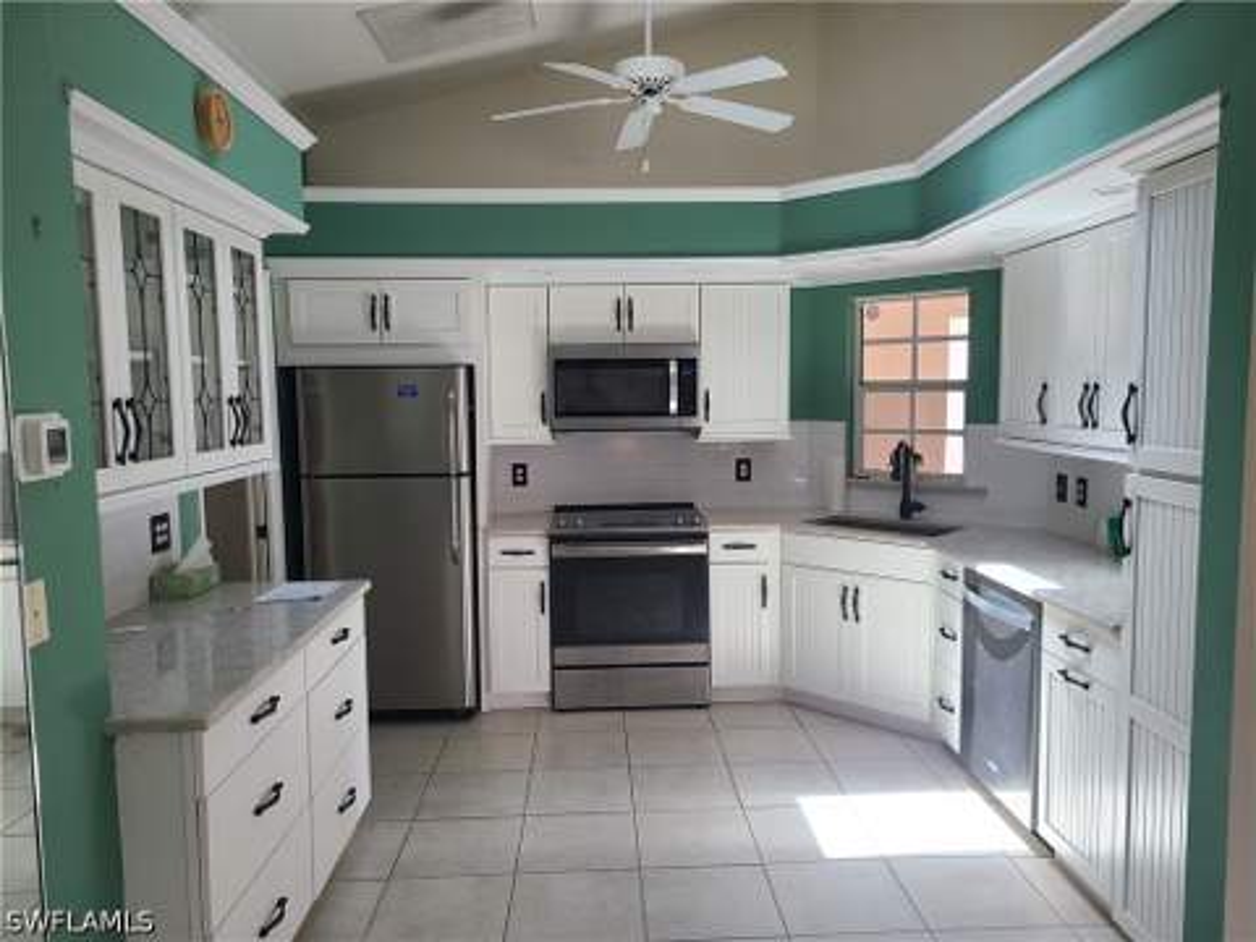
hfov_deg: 67.3
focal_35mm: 26
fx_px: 943
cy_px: 471
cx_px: 628
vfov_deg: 53.1
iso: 50
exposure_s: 1/60
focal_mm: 5.4
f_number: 1.8
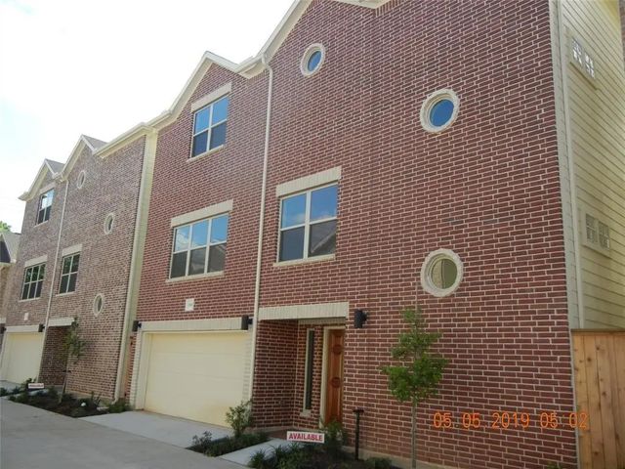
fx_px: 542
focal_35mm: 30
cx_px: 312
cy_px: 234
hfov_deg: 60.0
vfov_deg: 46.8
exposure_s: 1/665
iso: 160
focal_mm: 5.4
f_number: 3.5
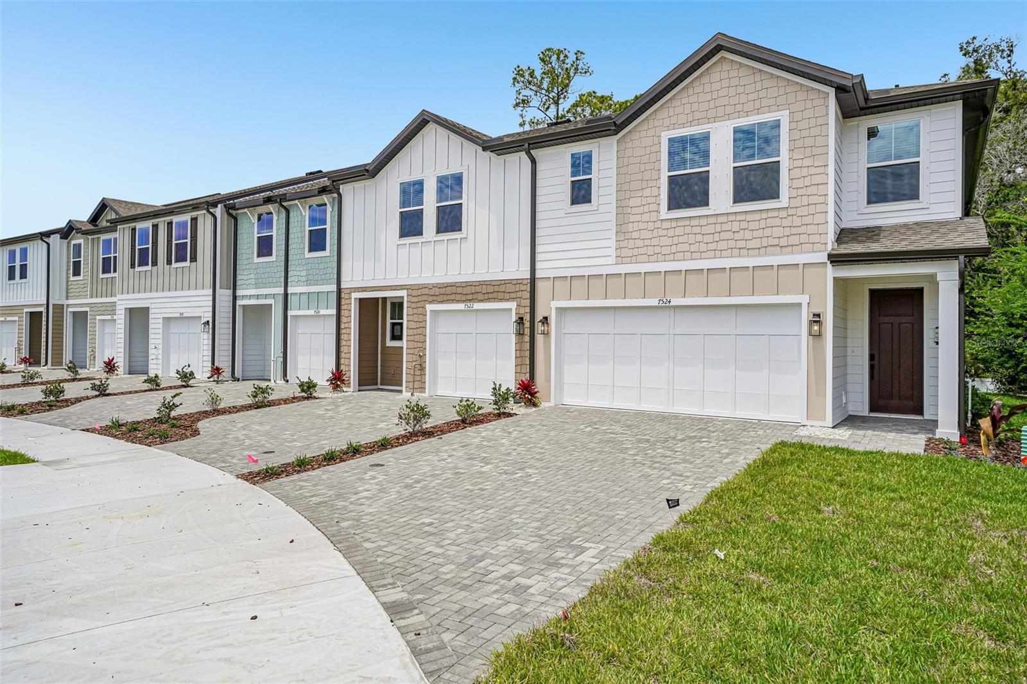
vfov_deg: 56.1
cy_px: 342
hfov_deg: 77.3
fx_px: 642
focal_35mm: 22
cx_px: 514
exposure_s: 1/350
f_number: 8
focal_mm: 15
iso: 100
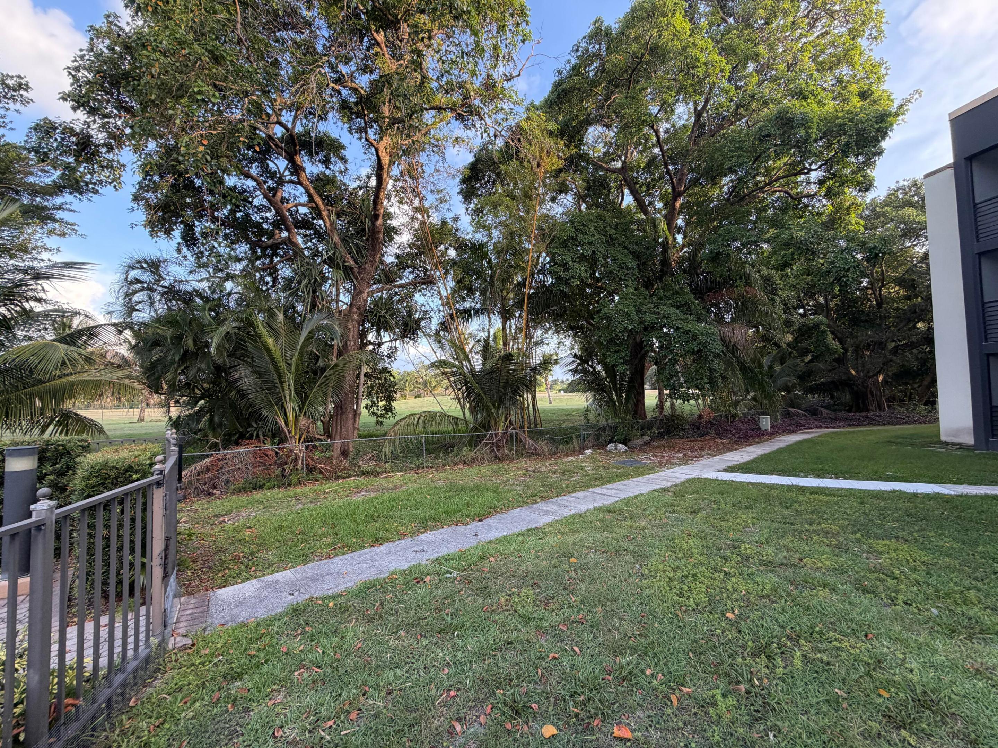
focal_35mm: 14
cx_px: 499
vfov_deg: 85.7
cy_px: 374
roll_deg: +1.4
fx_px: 404
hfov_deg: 102.1
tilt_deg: +2.2
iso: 125
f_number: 2.2
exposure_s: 1/121
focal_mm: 2.22
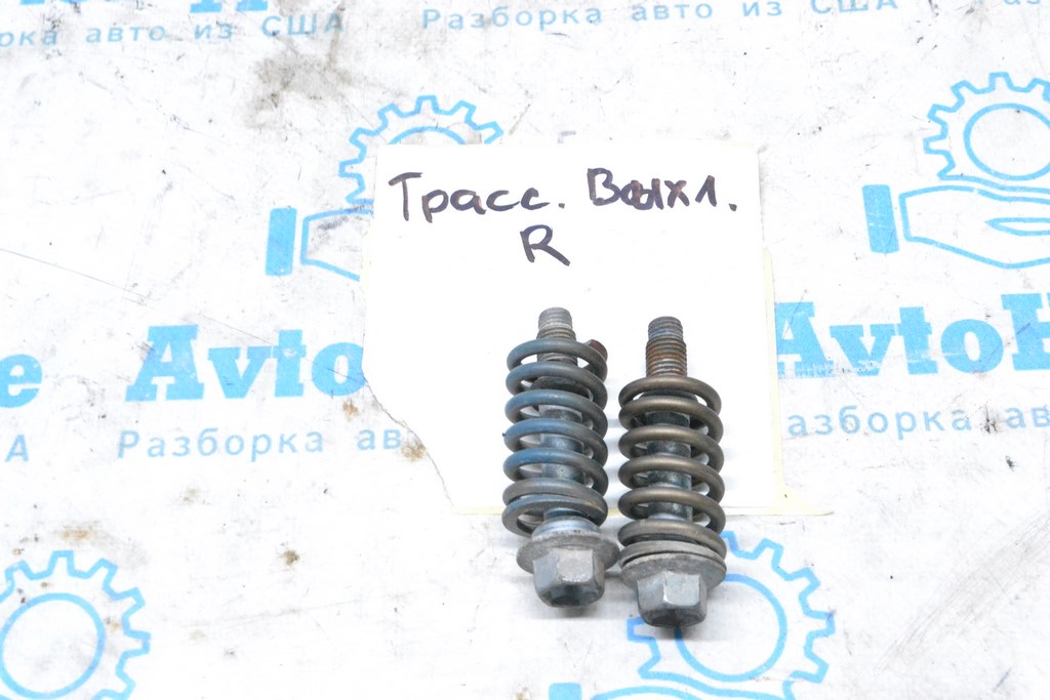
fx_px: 1531
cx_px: 525
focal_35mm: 52
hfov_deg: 37.8
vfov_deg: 25.8
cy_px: 350
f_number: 10
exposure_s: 1/125
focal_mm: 35
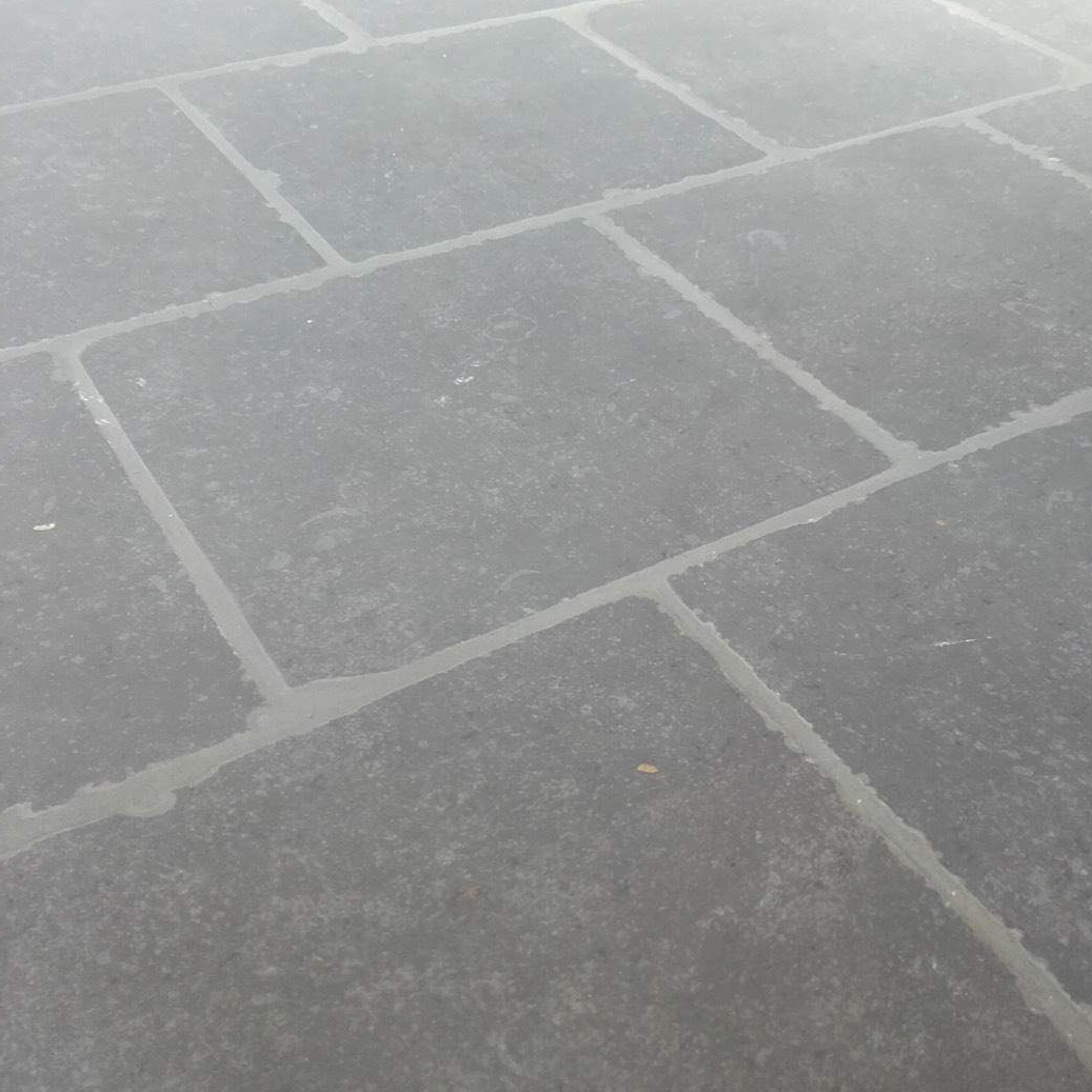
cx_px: 728
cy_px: 551
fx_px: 1321
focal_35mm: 37
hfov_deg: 44.3
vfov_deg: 44.9
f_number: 2.2
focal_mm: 3.31
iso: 50
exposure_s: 1/50
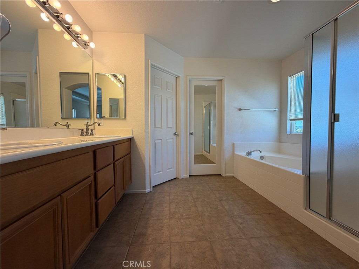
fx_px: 145
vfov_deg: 85.7
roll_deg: +0.0
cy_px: 134
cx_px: 180
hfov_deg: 102.1
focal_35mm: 14
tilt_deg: -1.8
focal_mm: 2.22
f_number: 2.2
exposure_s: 1/120
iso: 64
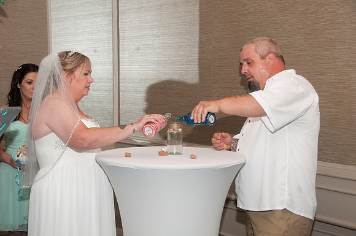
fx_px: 652
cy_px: 118
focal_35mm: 66
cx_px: 178
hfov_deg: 30.6
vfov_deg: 20.6
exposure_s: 1/125
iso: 800
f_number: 5.6
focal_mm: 44
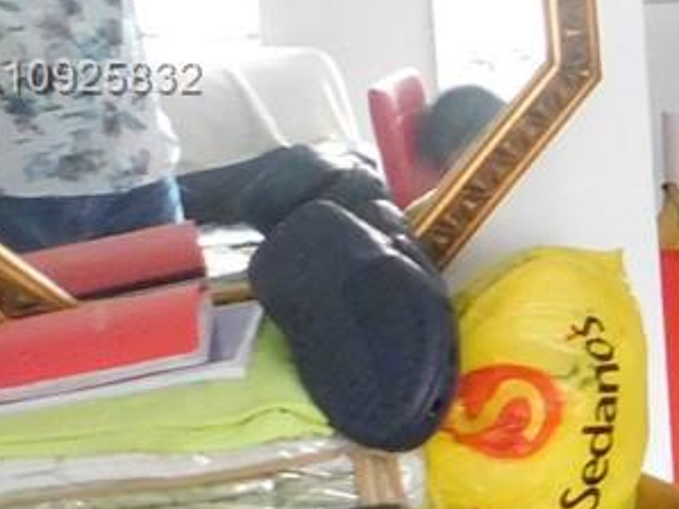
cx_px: 1658
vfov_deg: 12.0
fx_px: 2412
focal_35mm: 123
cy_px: 80
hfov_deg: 12.4
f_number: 3
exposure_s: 1/13
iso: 400
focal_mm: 4
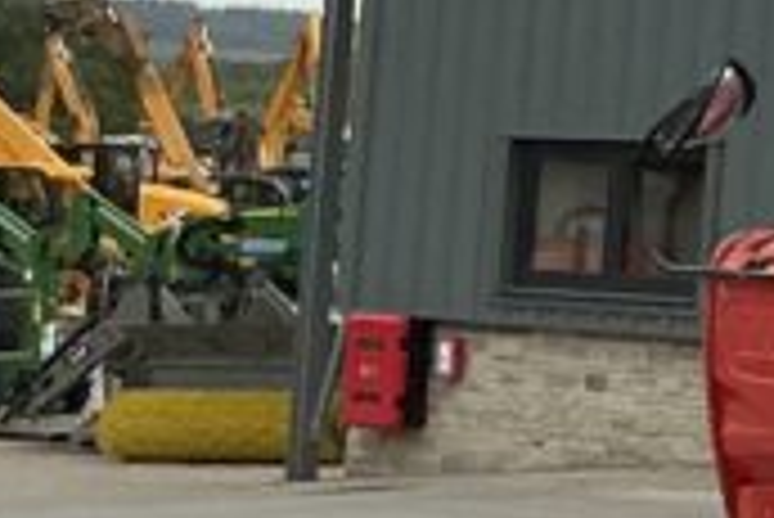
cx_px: 2277
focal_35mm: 173
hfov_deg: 9.5
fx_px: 3723
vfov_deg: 7.7
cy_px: -369
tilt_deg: +9.9
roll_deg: -1.1
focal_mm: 3
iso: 25
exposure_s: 1/1912
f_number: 1.8
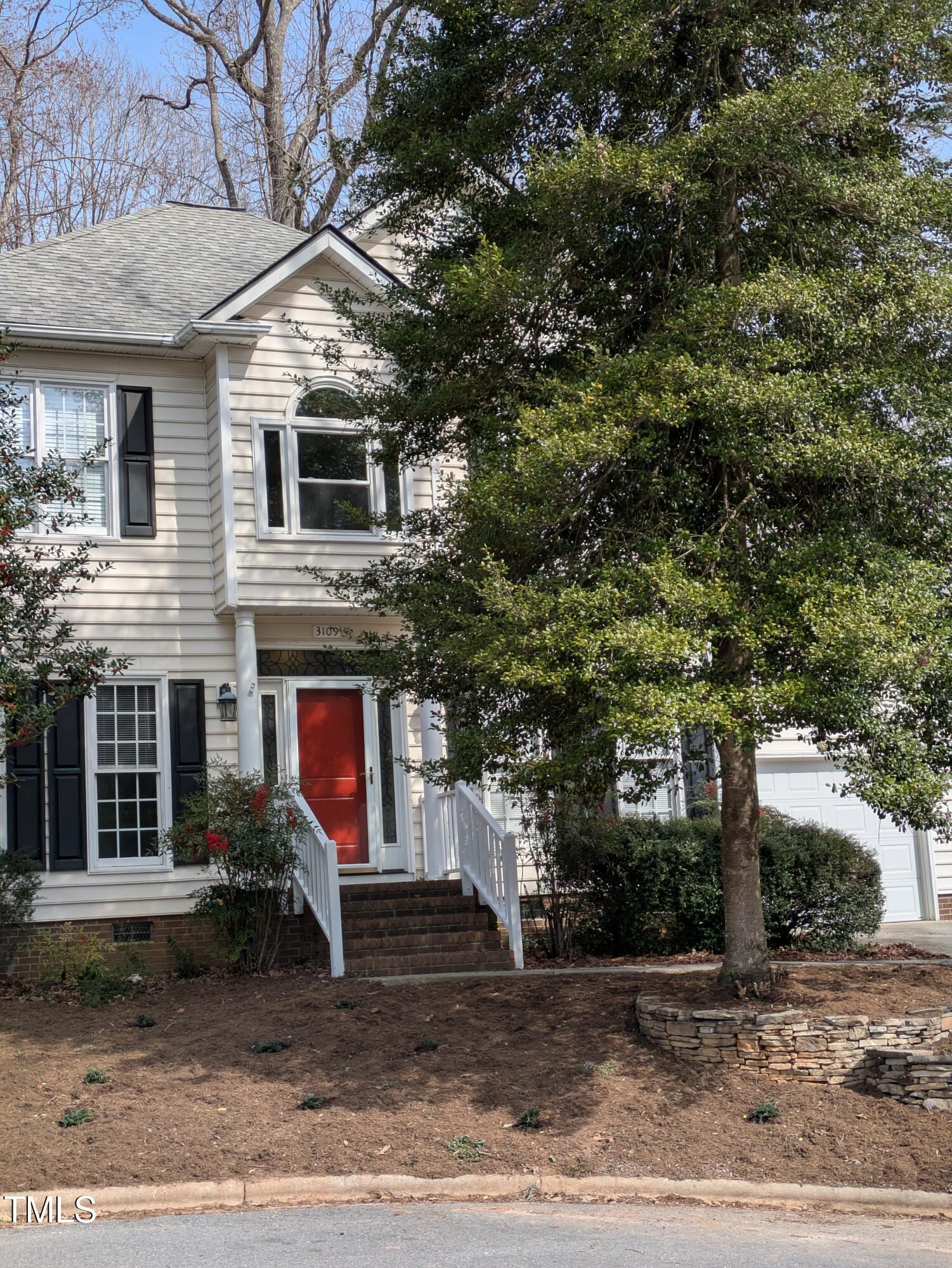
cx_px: 476
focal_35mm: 51
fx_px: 1869
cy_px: 634
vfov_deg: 37.5
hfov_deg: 28.6
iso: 50
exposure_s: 1/1789
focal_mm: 5.43
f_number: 1.89
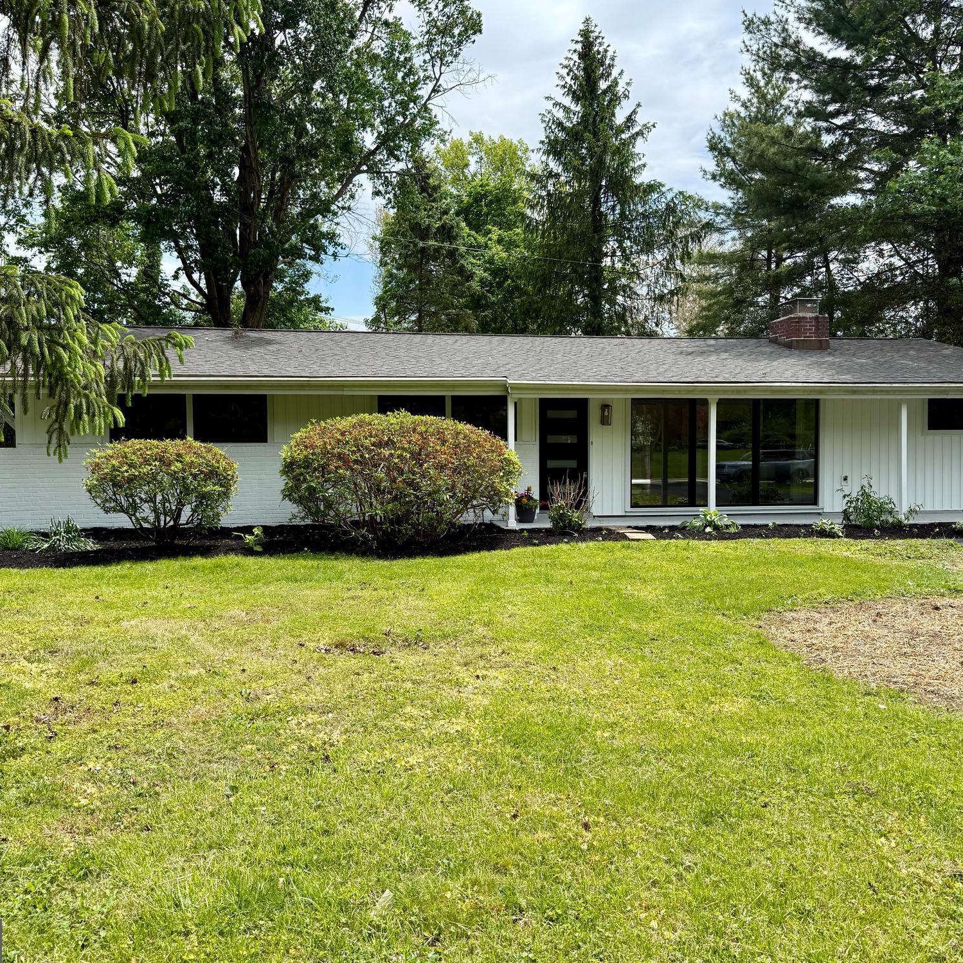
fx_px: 913
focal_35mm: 29
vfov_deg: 55.6
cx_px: 500
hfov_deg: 55.6
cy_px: 479
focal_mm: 6.76
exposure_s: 1/3145
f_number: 1.78
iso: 100
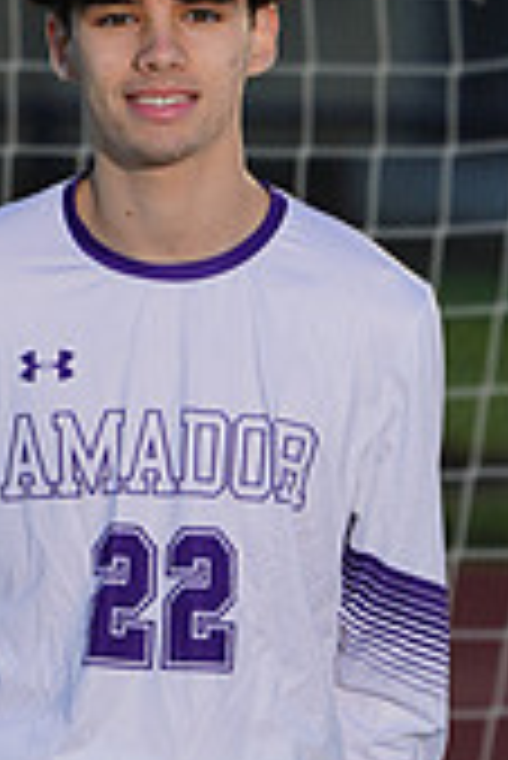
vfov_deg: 2.0
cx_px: -47
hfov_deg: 1.4
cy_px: 908
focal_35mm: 1020
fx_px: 21544
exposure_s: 1/200
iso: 100
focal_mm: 297
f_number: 8
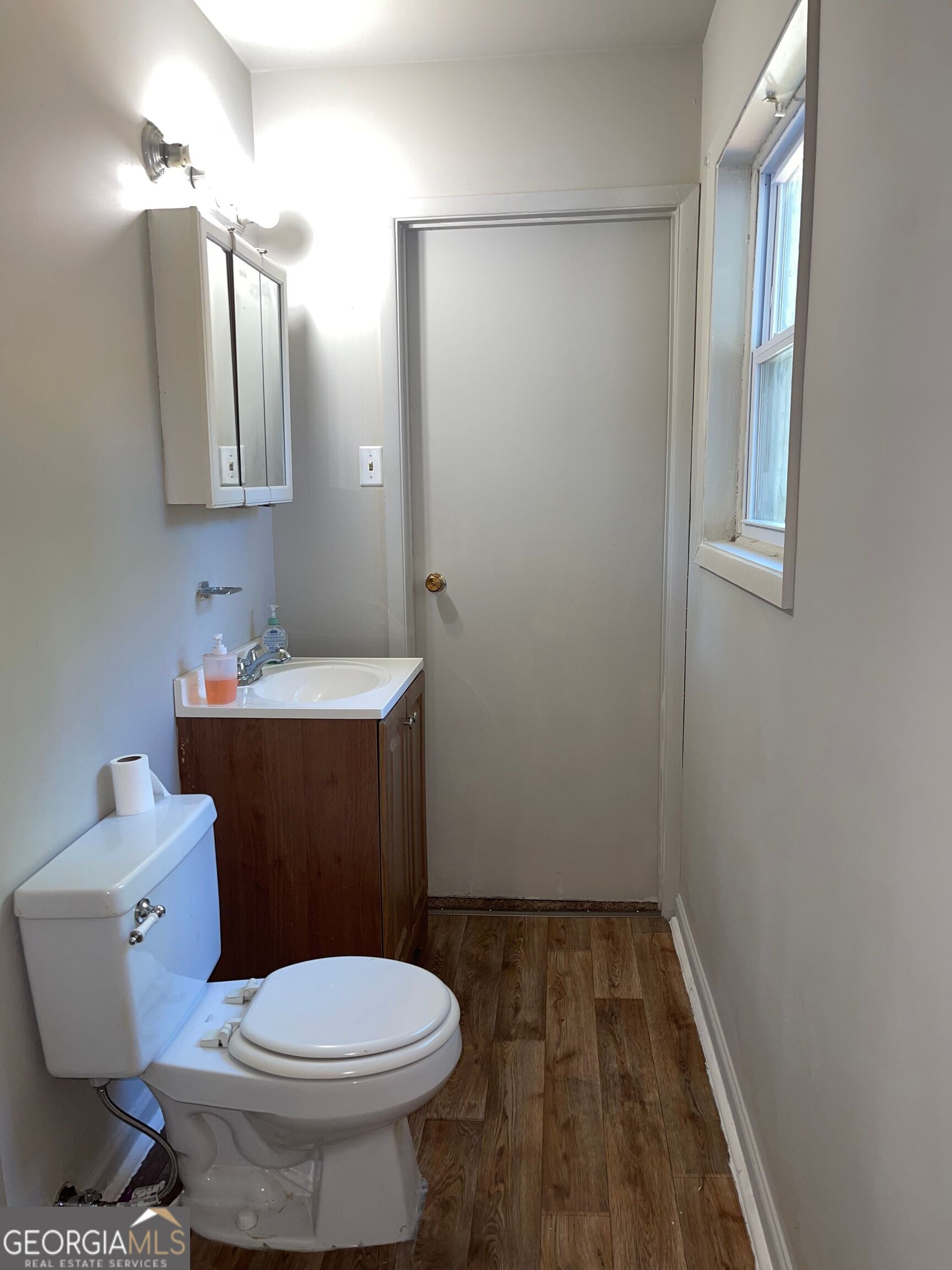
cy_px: 635
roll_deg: -0.3
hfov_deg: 54.9
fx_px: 917
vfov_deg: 69.4
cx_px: 476
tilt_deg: -7.3
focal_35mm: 25
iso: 50
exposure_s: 1/27
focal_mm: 5.1
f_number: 1.6
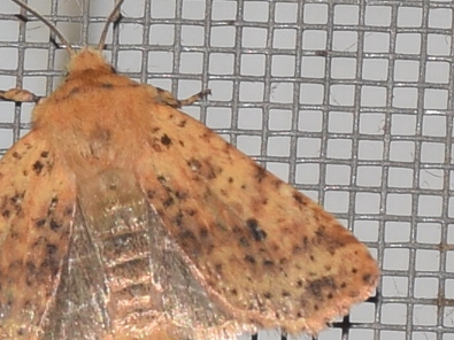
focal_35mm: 262
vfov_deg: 5.7
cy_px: 167
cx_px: 109
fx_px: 3437
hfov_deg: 7.5
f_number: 9
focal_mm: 75
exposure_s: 1/160
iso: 100
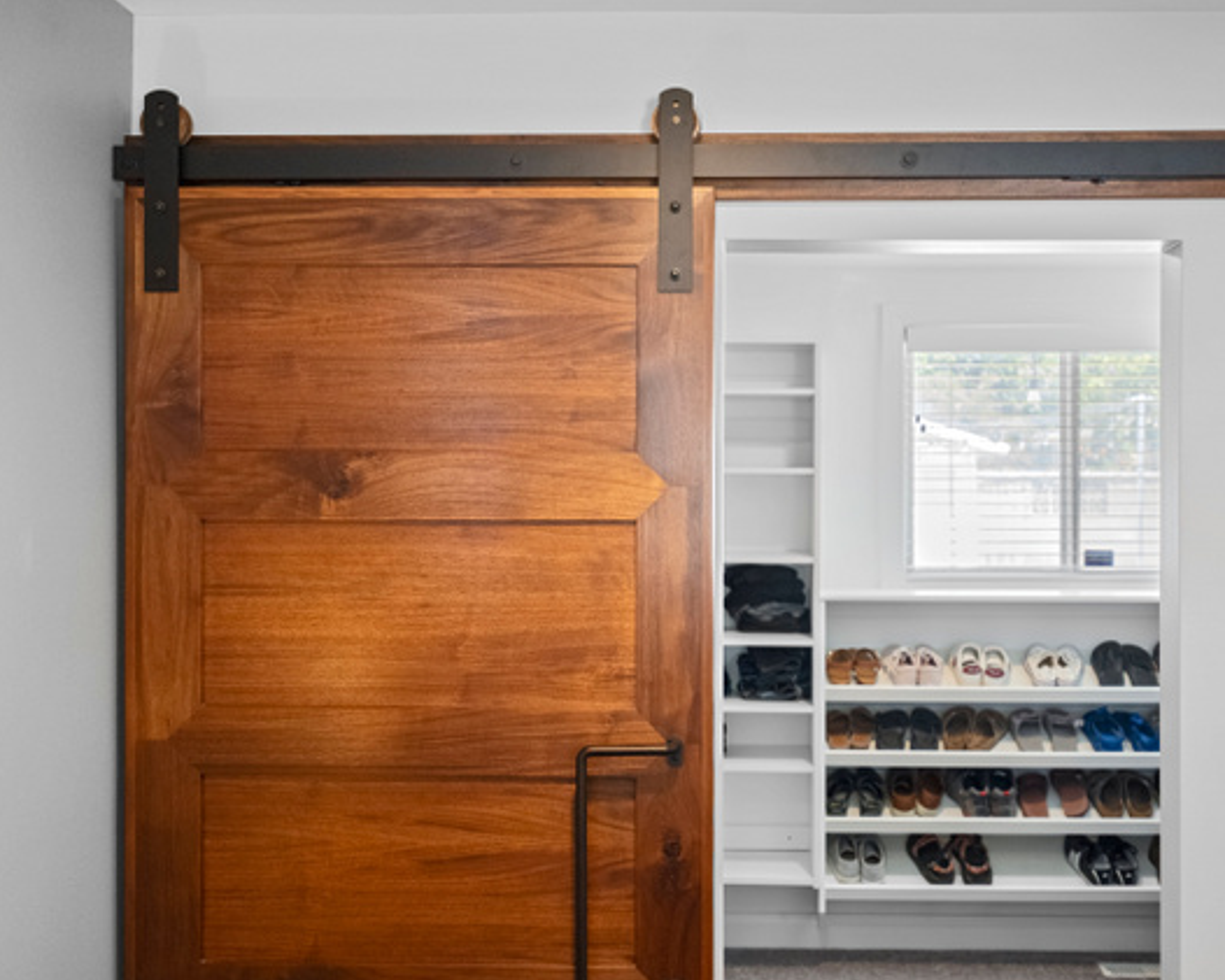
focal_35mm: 40
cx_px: 710
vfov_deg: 37.3
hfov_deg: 45.6
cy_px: 492
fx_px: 1450
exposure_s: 1/250
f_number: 4
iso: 10000
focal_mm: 35
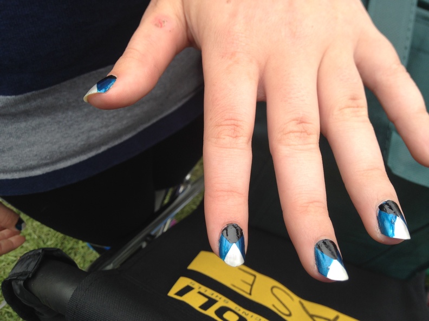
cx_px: 214
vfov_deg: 42.9
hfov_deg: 55.4
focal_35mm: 33
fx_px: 409
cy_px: 160
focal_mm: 4.12
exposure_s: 1/270
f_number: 2.4
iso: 50
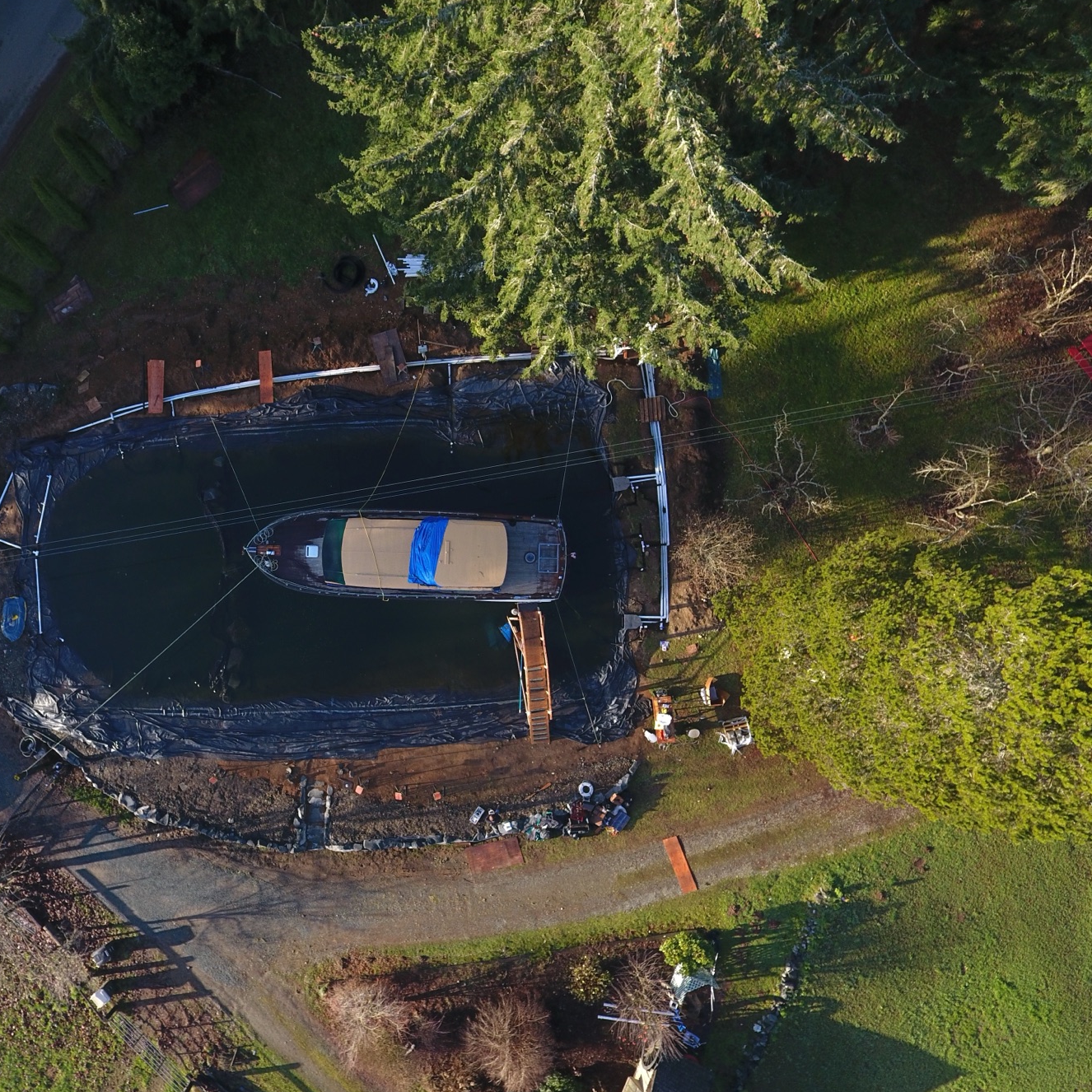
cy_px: 548
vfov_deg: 65.0
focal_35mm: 24
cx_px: 389
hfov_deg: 63.8
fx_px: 857
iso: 100
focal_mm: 3.61
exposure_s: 1/136
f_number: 2.8
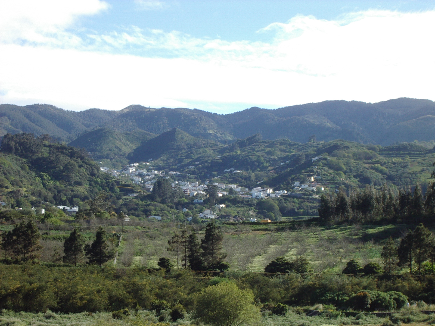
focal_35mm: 100
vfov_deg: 14.8
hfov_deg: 19.6
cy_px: 163
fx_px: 1257
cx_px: 218
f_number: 8.3
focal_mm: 15.2
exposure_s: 1/100
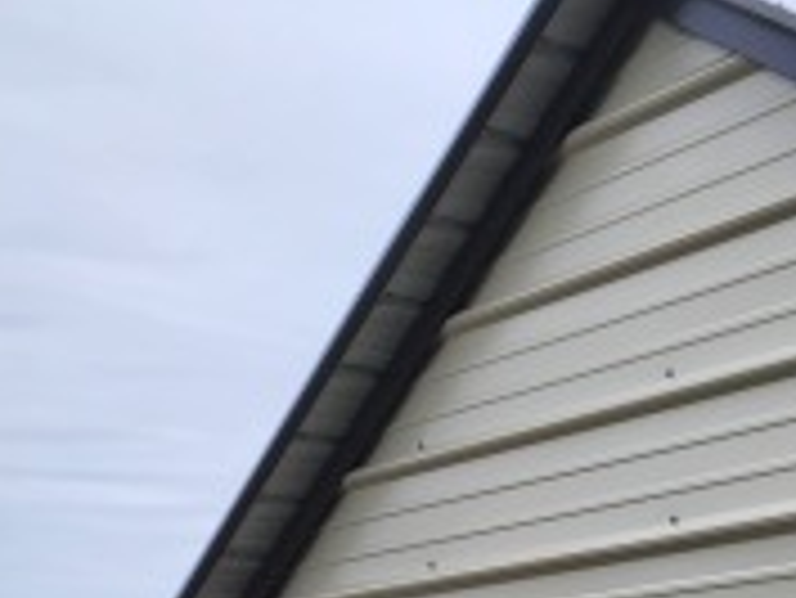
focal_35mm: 83
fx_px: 1910
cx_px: 1399
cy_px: 1003
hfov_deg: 18.7
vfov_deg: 15.7
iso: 12
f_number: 1.8
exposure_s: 1/598
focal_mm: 6.4
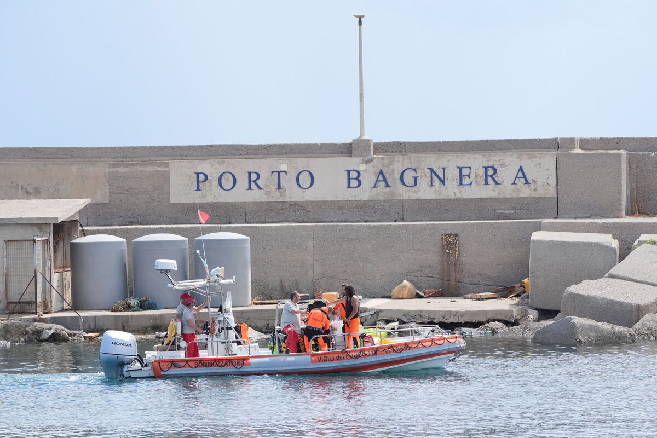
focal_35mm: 203
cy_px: 219
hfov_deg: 10.1
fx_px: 3704
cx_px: 328
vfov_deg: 6.8
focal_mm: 203
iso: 2500
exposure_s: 1/3200
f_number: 10
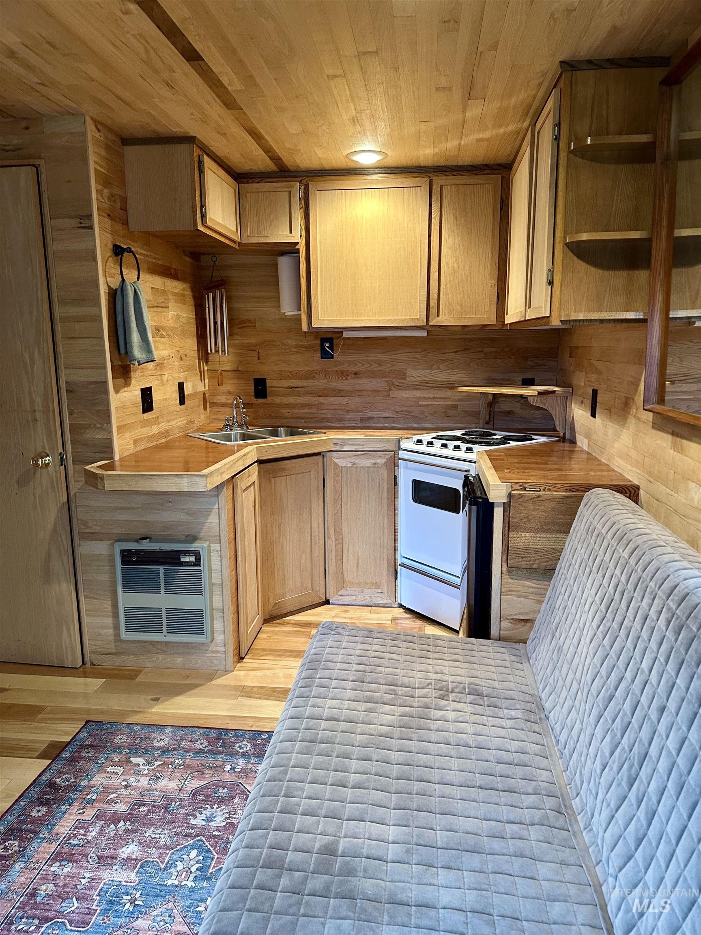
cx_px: 350
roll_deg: -0.6
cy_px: 468
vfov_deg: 71.6
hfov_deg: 56.8
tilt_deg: -11.2
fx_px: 648
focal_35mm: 24
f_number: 1.78
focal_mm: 6.86
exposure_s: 1/60
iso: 320
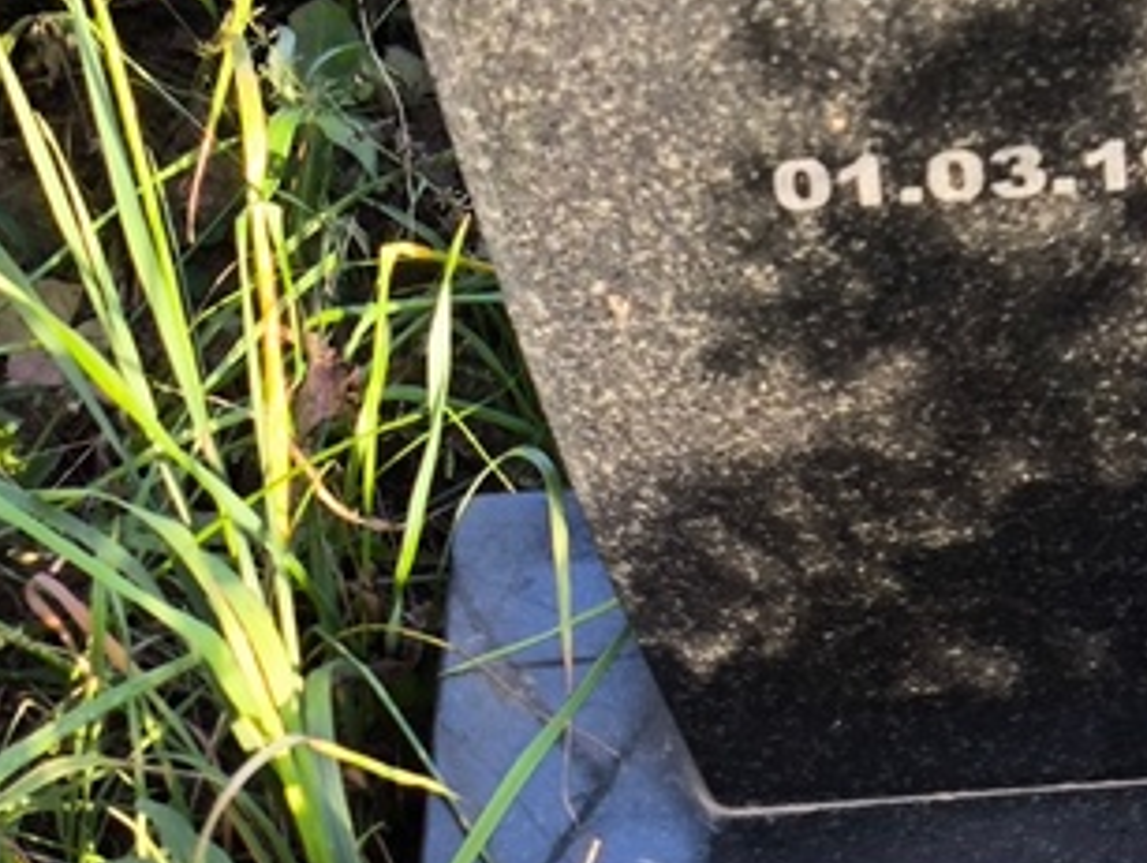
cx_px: 1209
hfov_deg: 14.8
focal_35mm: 130
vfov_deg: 11.2
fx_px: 4313
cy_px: -183
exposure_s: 1/133
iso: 50
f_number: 1.7
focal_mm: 4.71
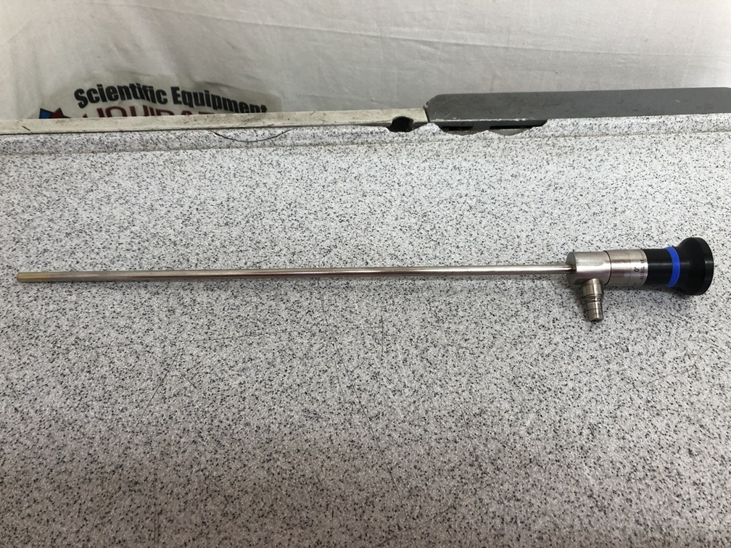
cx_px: 366
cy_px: 274
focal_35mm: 28
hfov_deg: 63.4
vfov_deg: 49.7
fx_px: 591
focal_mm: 3.99
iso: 25
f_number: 1.8
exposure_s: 1/40
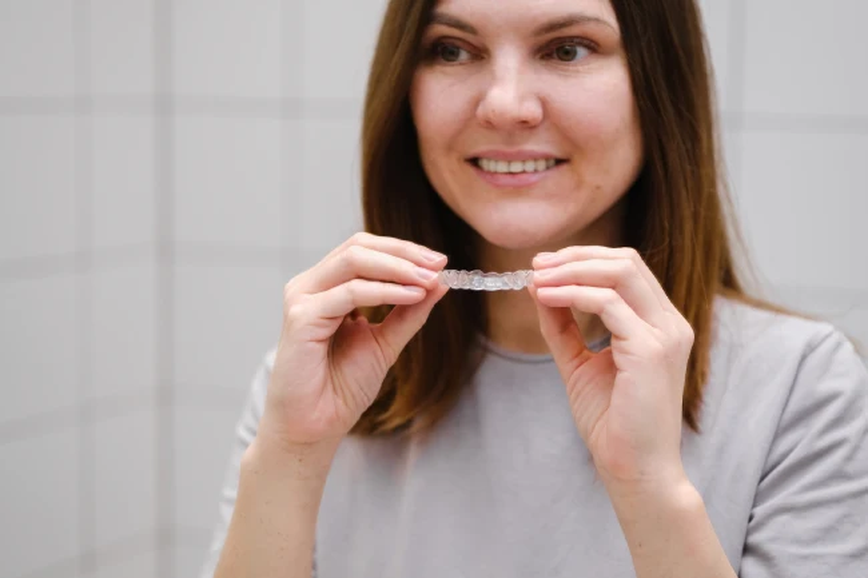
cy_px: 289
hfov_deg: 27.0
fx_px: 1808
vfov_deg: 18.2
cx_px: 434
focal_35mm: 75
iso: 250
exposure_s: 1/125
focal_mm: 50
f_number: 2
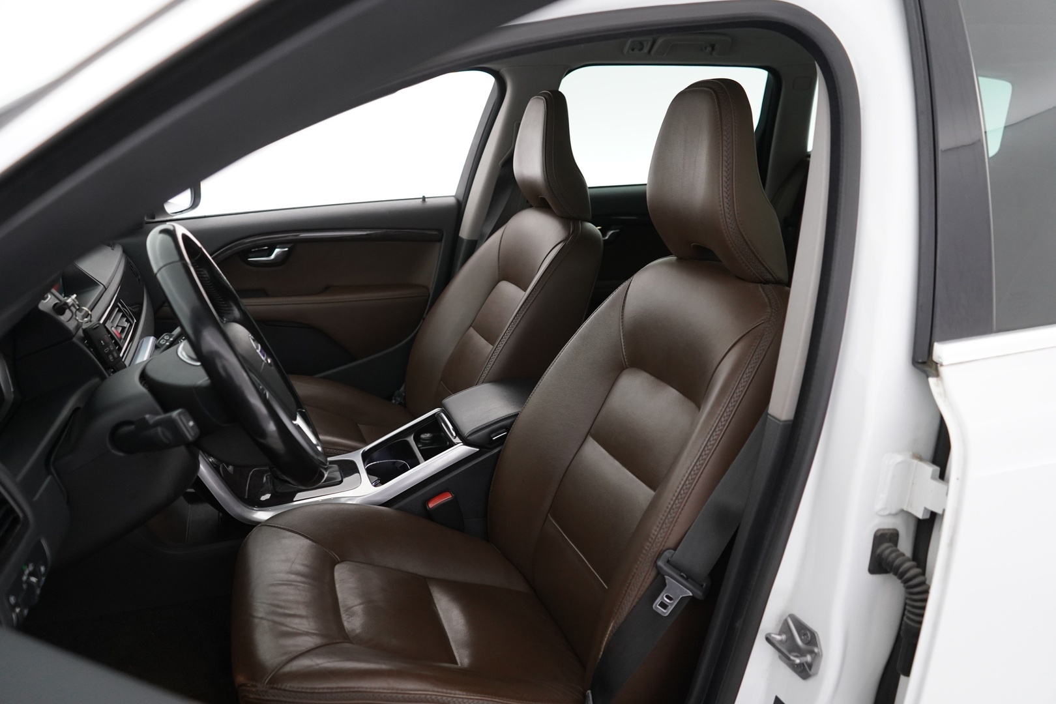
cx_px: 528
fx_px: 821
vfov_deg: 46.4
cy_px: 352
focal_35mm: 28
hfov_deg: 65.5
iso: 2500
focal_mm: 28
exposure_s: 1/40
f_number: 3.5
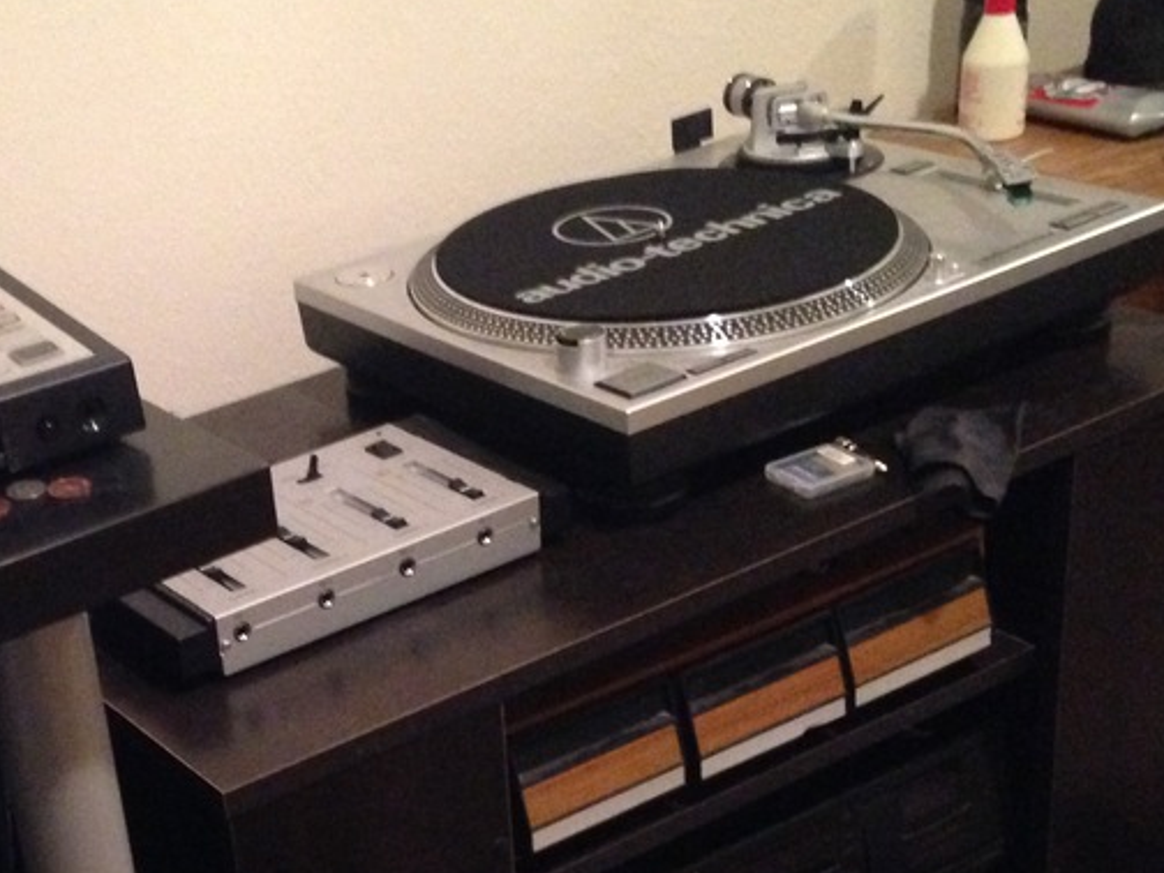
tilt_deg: -29.8
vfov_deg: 21.8
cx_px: 277
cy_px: 640
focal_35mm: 67
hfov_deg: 28.5
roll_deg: +8.9
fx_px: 2253
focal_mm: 4.12
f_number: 2.4
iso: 800
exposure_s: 1/15
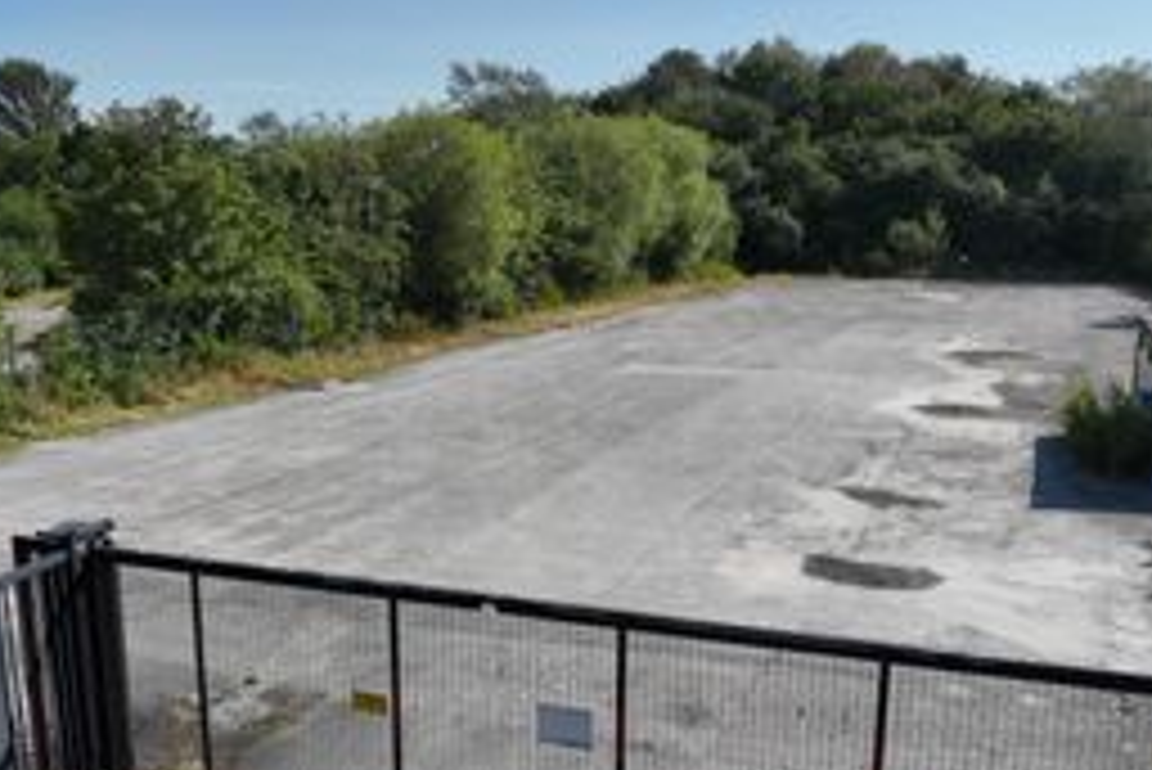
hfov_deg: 49.5
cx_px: 540
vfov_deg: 34.0
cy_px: 504
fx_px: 1249
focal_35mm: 39
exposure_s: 1/2000
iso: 200
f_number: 3.5
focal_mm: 12.29
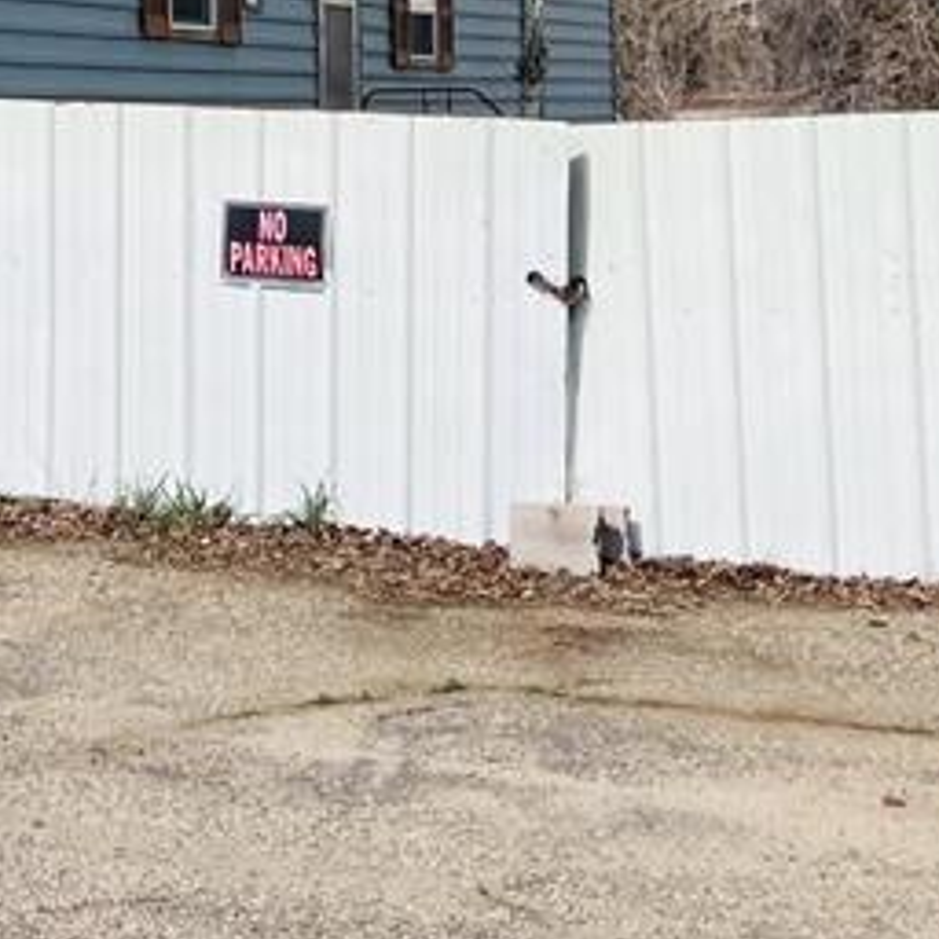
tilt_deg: +4.7
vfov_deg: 17.2
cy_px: 15
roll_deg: -0.2
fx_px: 3038
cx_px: -473
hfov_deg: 16.1
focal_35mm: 99
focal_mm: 3.99
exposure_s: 1/2825
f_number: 1.8
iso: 20
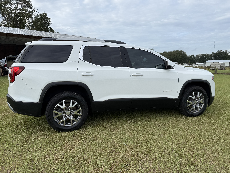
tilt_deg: -6.5
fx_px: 159
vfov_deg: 56.8
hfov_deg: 71.6
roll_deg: +0.2
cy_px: 86
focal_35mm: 24
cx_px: 115
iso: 80
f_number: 1.78
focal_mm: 6.76
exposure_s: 1/3425
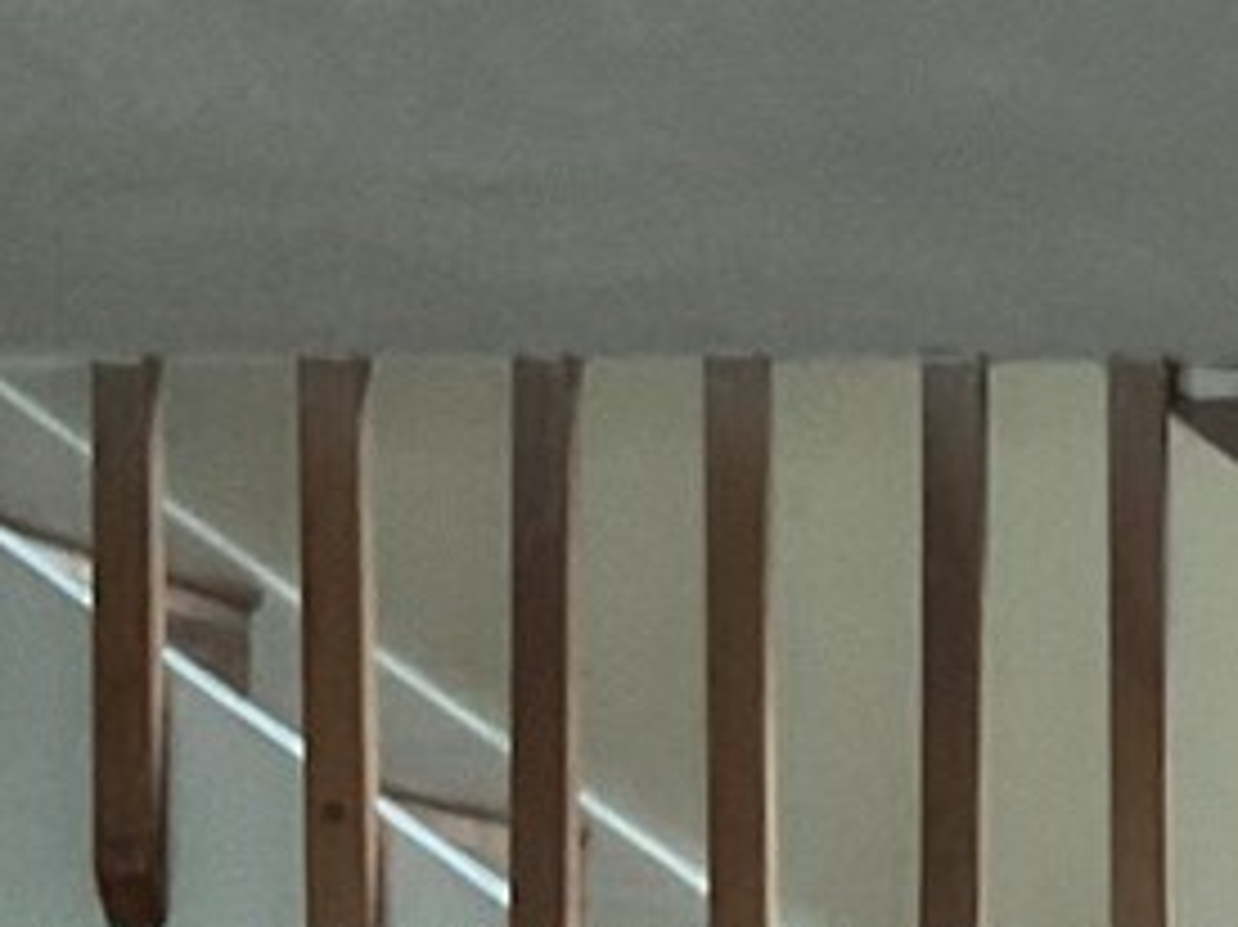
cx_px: 2841
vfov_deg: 8.7
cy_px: 994
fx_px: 6041
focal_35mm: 169
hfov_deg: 10.3
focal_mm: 3
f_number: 1.8
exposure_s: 1/40
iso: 250
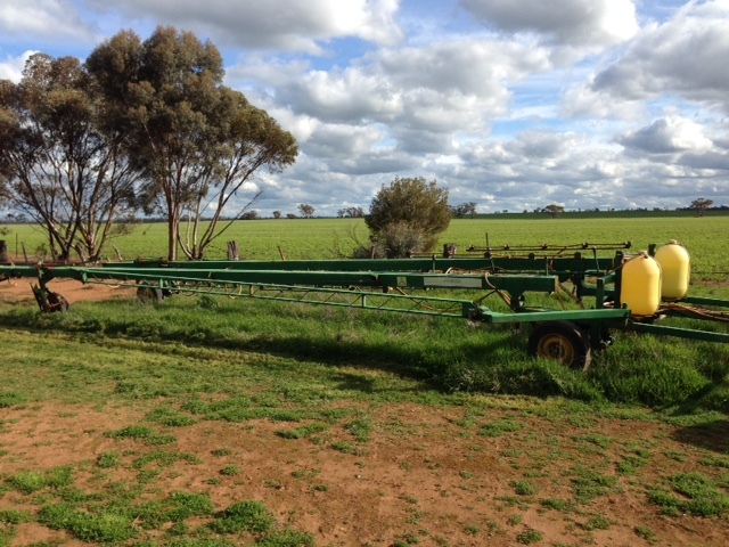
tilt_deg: -4.6
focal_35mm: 33
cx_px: 364
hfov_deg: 55.4
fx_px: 695
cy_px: 274
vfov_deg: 42.9
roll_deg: -0.2
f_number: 2.4
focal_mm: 4.12
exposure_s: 1/1466
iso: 50
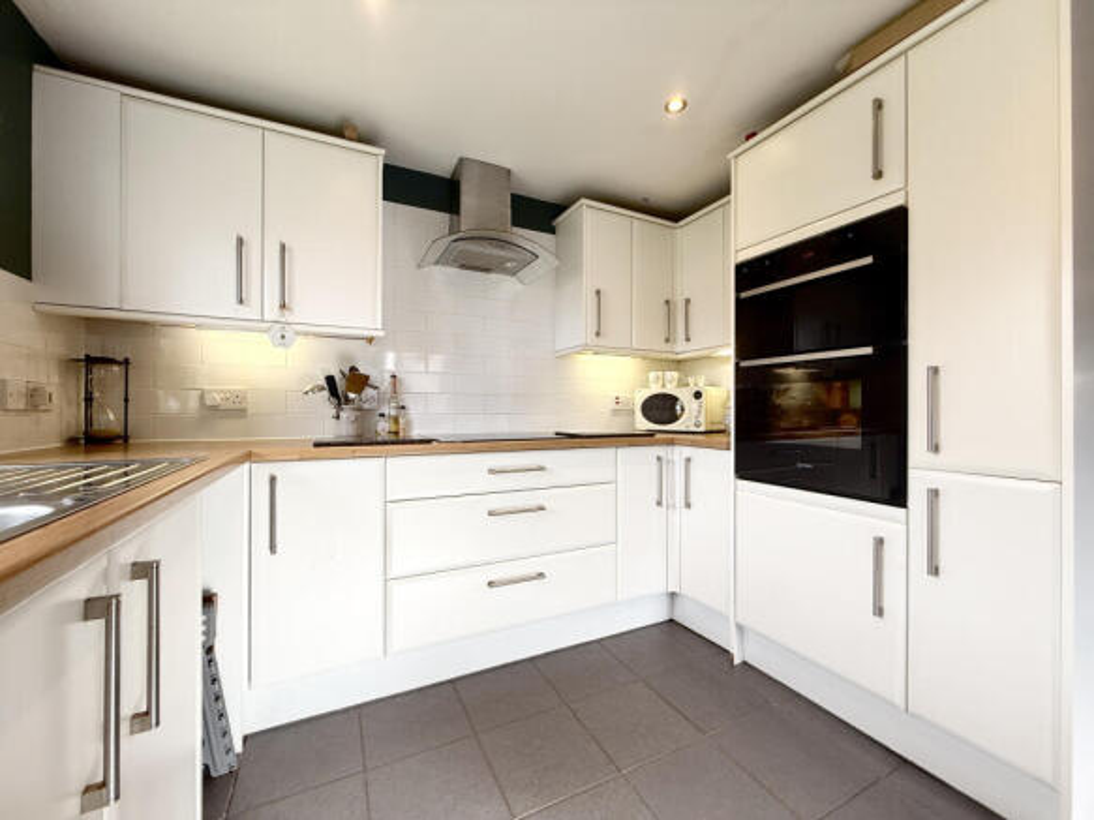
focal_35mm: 14
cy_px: 410
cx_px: 547
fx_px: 442
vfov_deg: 85.7
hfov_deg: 102.1
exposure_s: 1/100
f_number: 2.2
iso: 80
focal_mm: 2.22
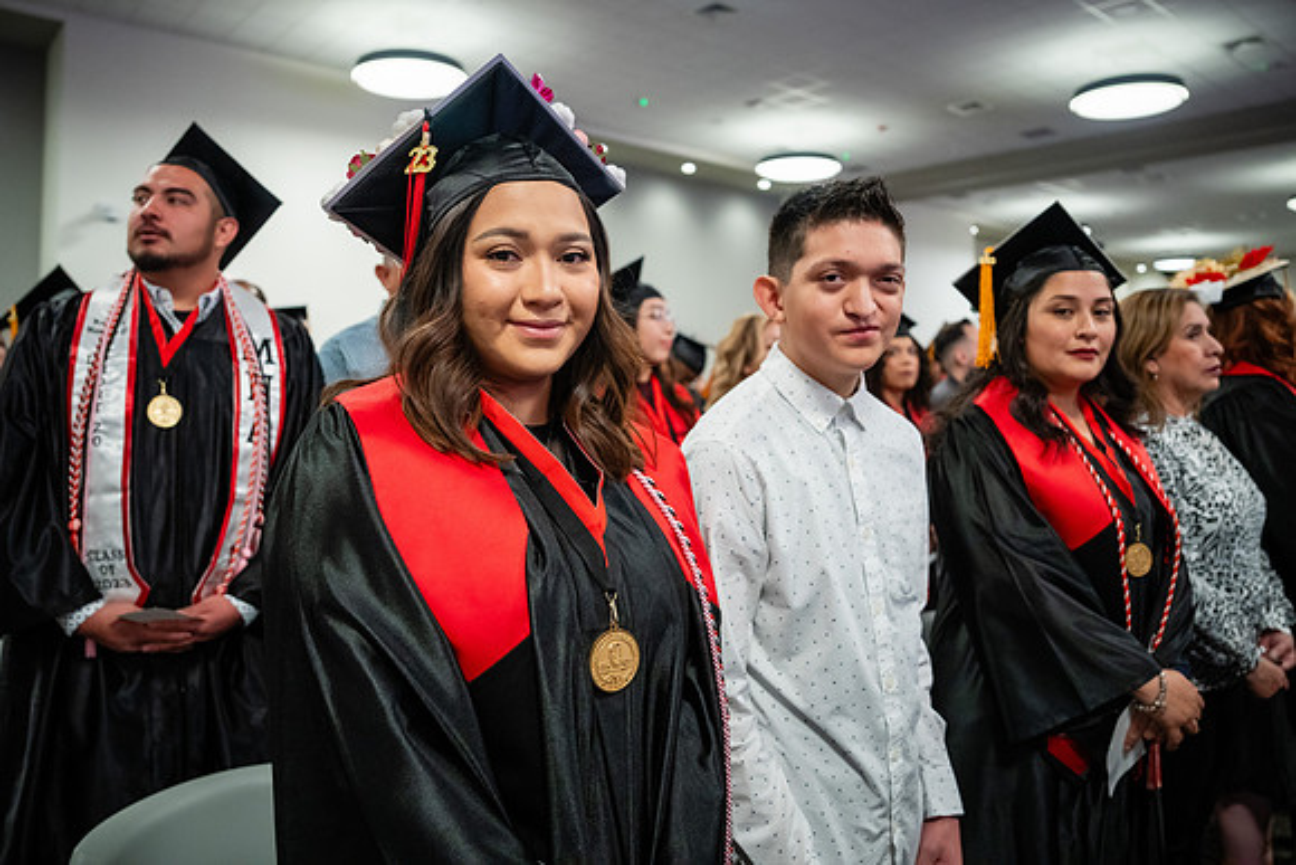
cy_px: 387
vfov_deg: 48.6
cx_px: 637
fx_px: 956
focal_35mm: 27
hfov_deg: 68.3
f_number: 2.8
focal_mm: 24
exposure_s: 1/160
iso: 2500
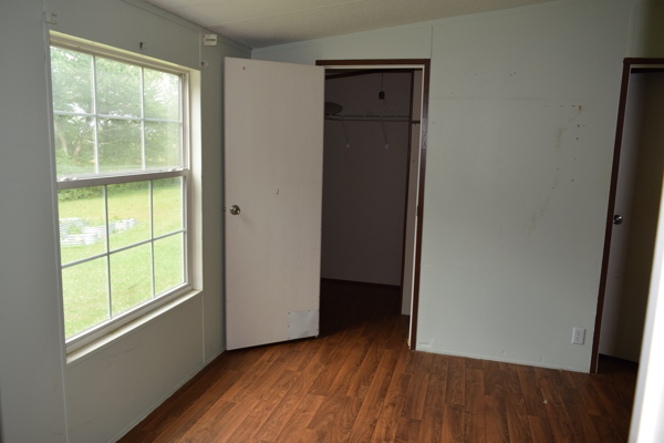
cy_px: 222
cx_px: 332
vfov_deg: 47.9
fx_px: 498
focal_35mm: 27
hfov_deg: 67.4
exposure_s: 1/125
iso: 450
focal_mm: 18
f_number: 5.6
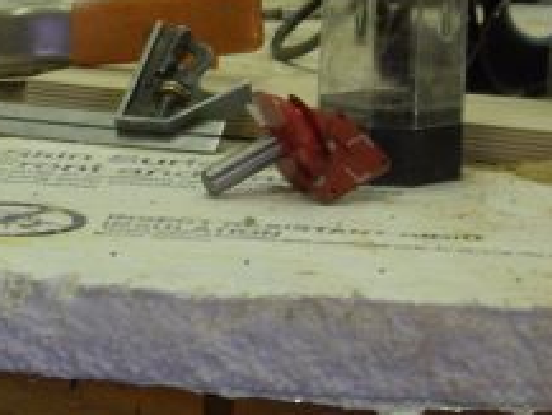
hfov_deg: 14.1
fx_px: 2234
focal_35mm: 140
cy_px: 165
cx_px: 191
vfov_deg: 10.6
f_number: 2.8
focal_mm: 7.9
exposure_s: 1/50
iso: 100
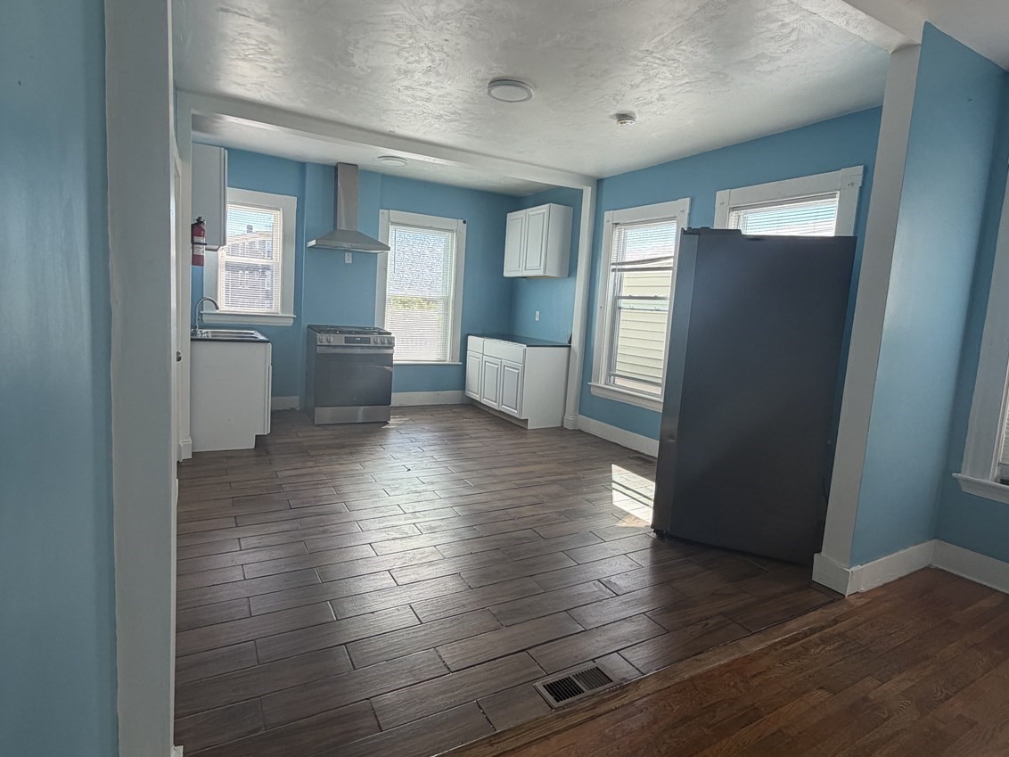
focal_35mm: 19
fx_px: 554
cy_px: 374
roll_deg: -3.0
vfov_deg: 68.7
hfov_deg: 84.7
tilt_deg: -7.0
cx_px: 513
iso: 40
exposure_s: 1/138
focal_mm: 2.22
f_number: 2.2
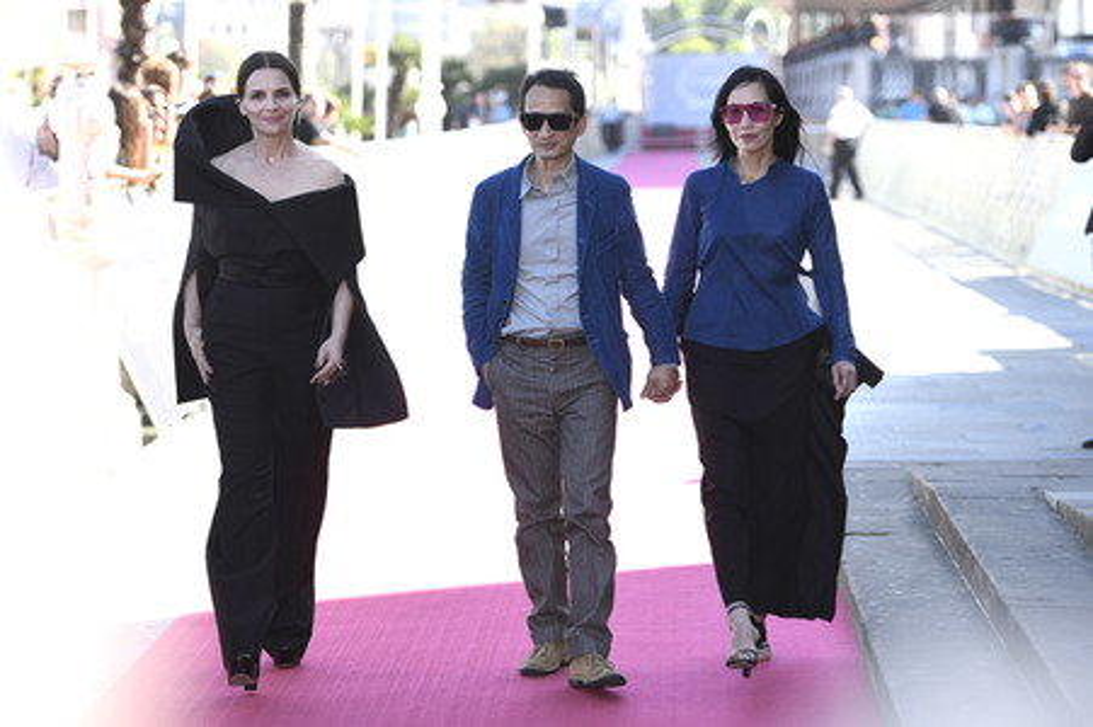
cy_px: 364
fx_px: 3185
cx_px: 546
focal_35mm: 105
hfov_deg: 19.5
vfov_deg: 13.0
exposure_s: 1/1600
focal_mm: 105
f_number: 4
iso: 800
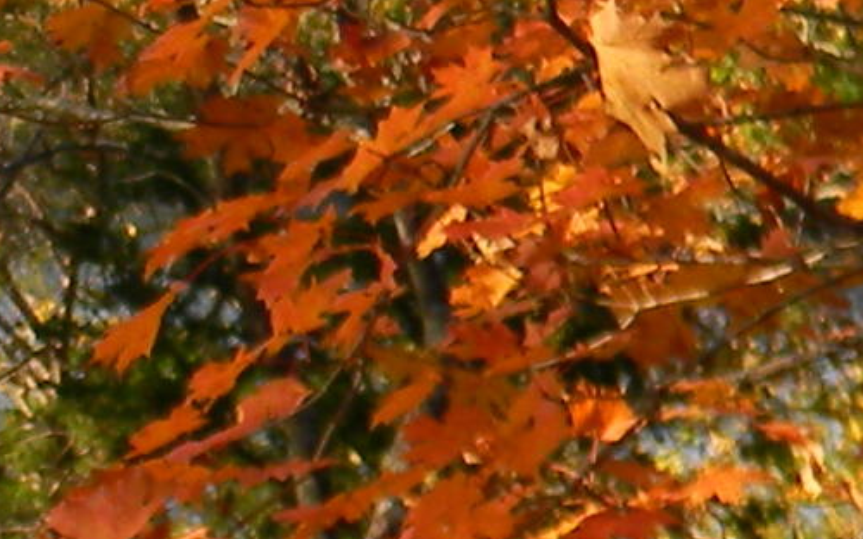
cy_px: 270
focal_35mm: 229
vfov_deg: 5.7
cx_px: -994
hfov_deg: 8.6
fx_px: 5384
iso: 80
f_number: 3.7
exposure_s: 1/182
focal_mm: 6.4
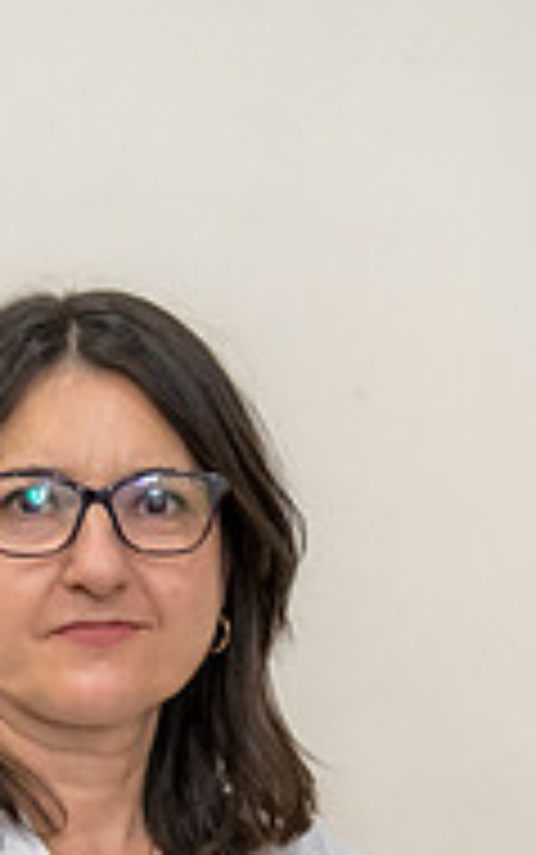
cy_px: 1004
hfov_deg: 5.2
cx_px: 5
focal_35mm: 253
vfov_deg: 8.2
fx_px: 5904
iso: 5000
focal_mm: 105
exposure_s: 1/80
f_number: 4
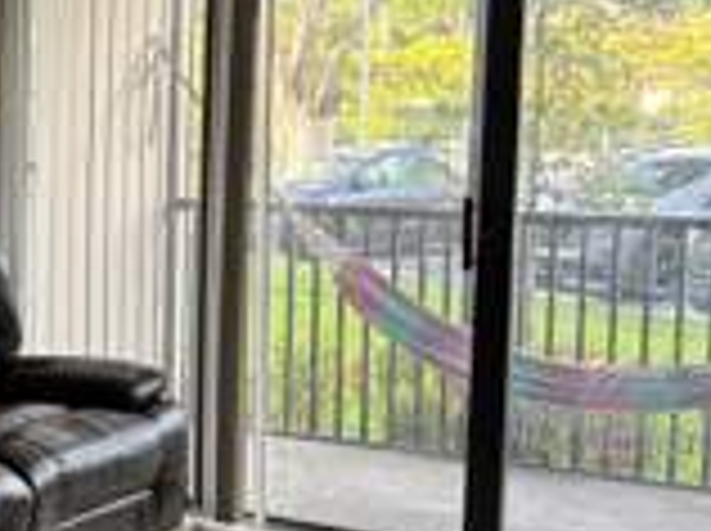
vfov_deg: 18.6
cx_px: -207
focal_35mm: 79
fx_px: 1620
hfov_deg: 22.3
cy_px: 288
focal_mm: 5.96
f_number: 1.6
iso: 125
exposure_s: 1/110
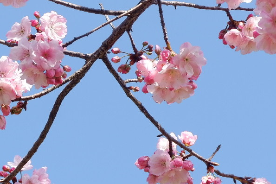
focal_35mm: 179
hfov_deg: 11.5
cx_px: 78
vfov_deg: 7.7
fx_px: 1373
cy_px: 19
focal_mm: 40.2
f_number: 5.3
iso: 200
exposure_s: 1/340
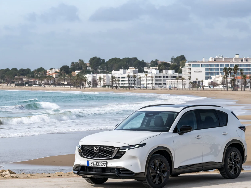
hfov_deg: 13.9
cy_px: 90
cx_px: 103
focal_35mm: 142
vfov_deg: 10.4
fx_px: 1030
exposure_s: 1/400
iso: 160
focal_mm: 115
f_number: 9
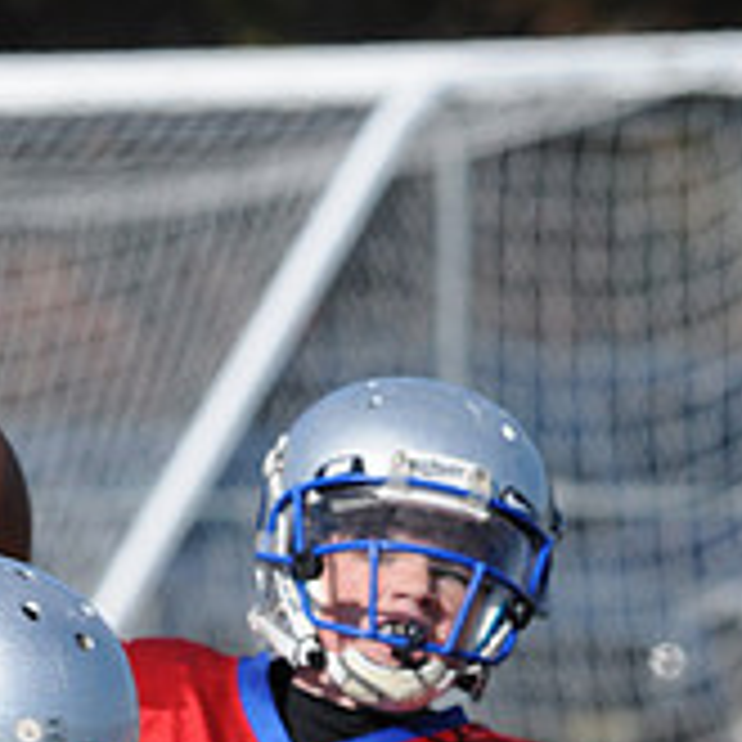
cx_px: 178
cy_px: 998
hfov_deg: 1.3
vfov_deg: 1.3
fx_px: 32642
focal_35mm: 1346
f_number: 9
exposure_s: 1/500
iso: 200
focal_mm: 300
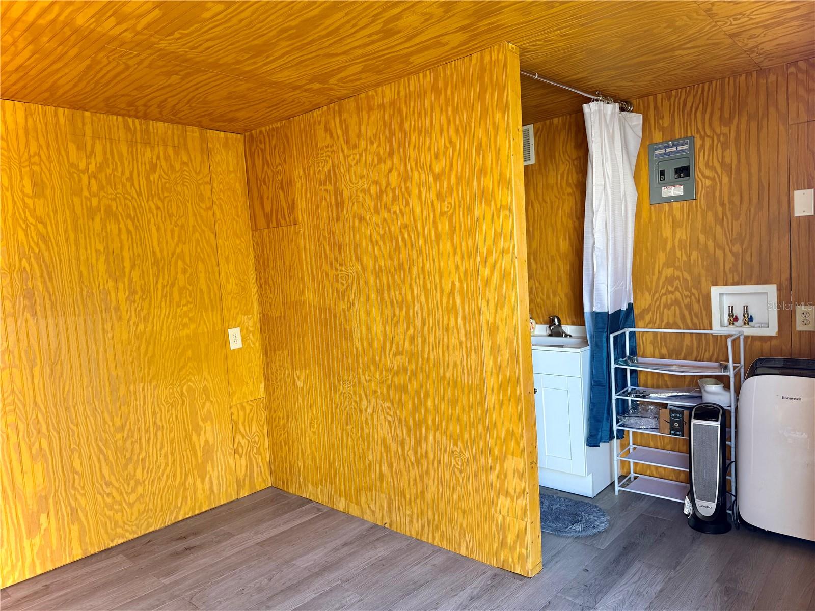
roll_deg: +2.9
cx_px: 408
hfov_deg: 71.6
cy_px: 306
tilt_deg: -5.1
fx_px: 565
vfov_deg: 56.8
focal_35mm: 24
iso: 100
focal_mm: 6.76
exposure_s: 1/121
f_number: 1.78
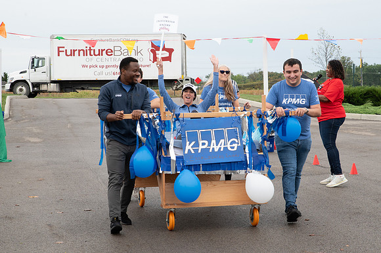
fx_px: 973
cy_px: 128
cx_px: 222
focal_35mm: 92
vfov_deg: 14.9
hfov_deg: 22.1
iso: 640
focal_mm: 70
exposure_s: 1/200
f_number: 10
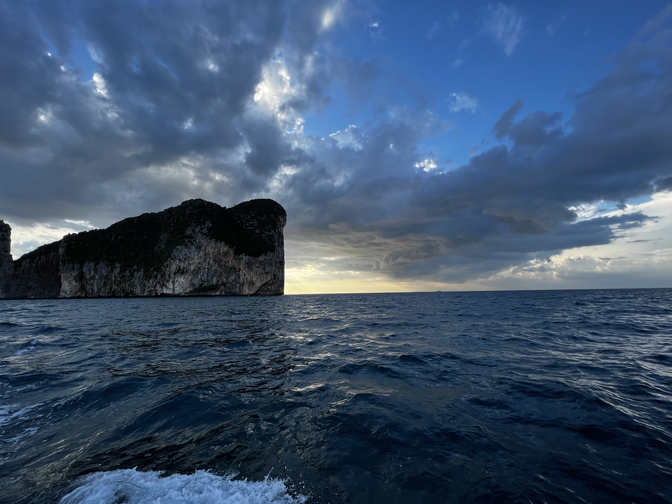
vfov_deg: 89.9
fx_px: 252
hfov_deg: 106.2
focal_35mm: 13
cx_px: 336
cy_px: 252
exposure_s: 1/619
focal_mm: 1.57
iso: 32
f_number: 1.8
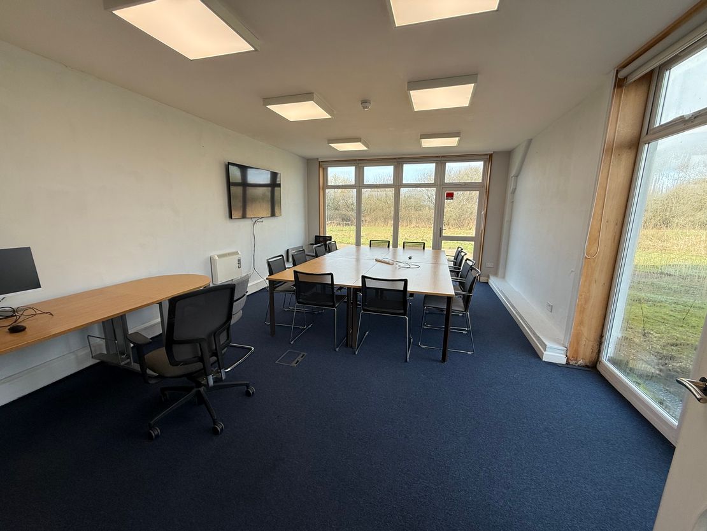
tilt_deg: -10.3
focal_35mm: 14
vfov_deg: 85.7
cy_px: 266
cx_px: 354
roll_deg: -1.1
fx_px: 286
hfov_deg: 102.1
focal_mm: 2.22
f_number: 2.2
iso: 50
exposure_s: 1/164
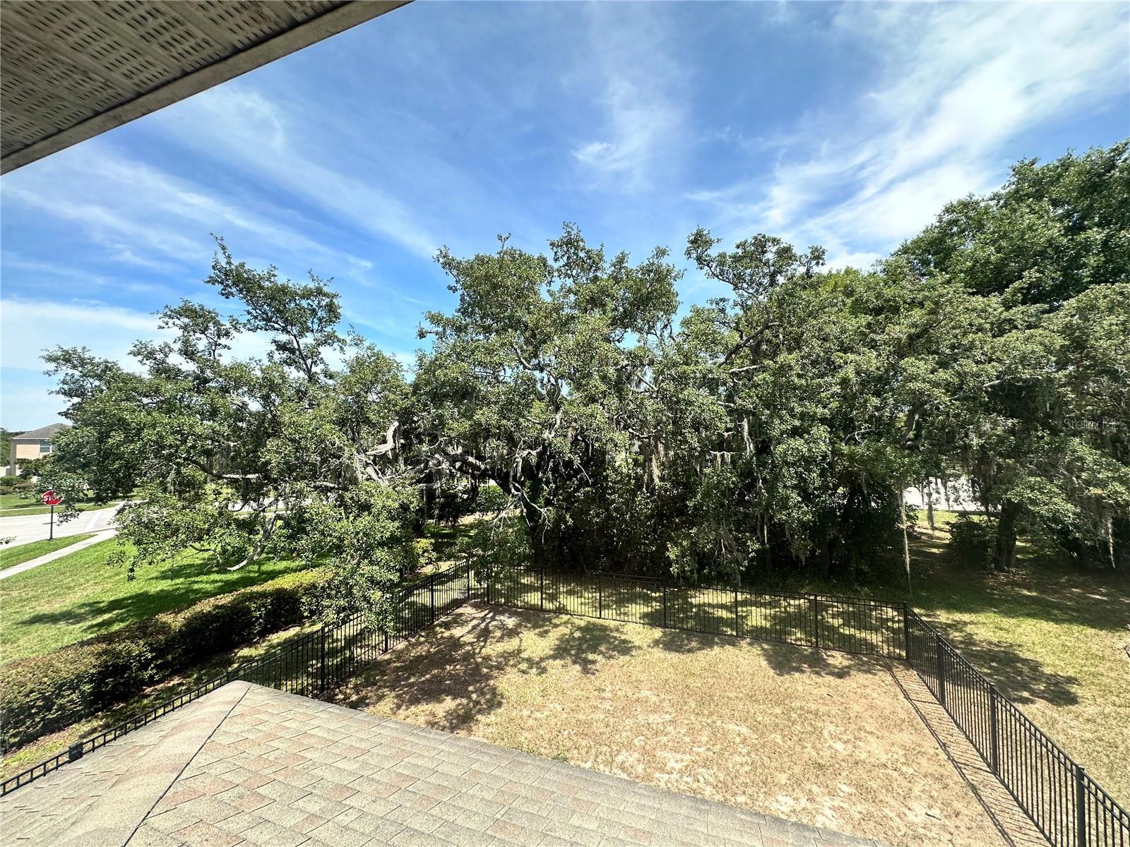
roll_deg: +0.2
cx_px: 565
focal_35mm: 14
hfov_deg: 102.1
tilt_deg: +1.3
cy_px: 424
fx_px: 457
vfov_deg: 85.7
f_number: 2.2
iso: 40
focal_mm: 2.22
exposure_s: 1/818
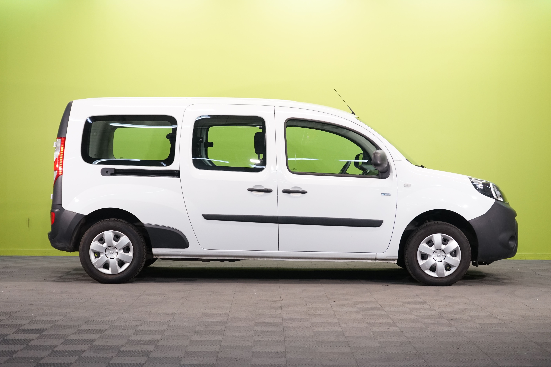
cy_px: 184
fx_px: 995
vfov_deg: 20.9
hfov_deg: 31.0
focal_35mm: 65
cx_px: 276
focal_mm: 65
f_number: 6.3
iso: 1600
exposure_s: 1/100
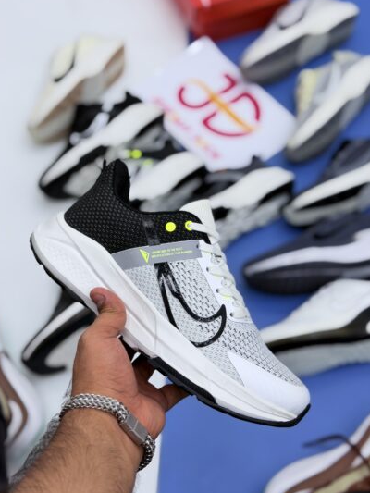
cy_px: 240
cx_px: 176
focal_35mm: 52
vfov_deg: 36.8
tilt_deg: -57.1
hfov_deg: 28.0
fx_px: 741
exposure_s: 1/415
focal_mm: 6.76
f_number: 1.78
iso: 64
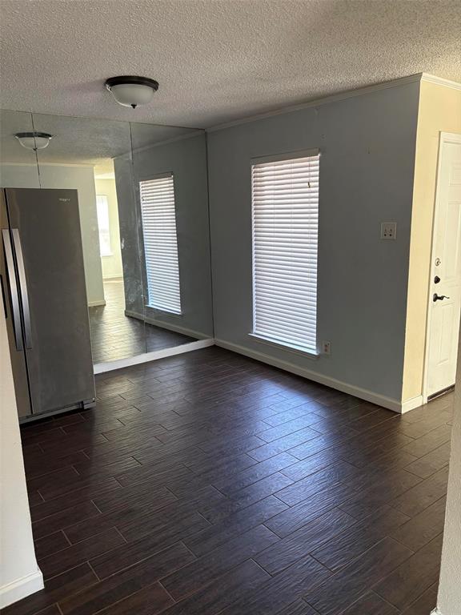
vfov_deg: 67.3
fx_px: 462
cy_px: 308
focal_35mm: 26
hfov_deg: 53.1
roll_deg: +2.1
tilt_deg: -12.0
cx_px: 230
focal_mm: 5.96
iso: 160
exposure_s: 1/60
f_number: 1.6
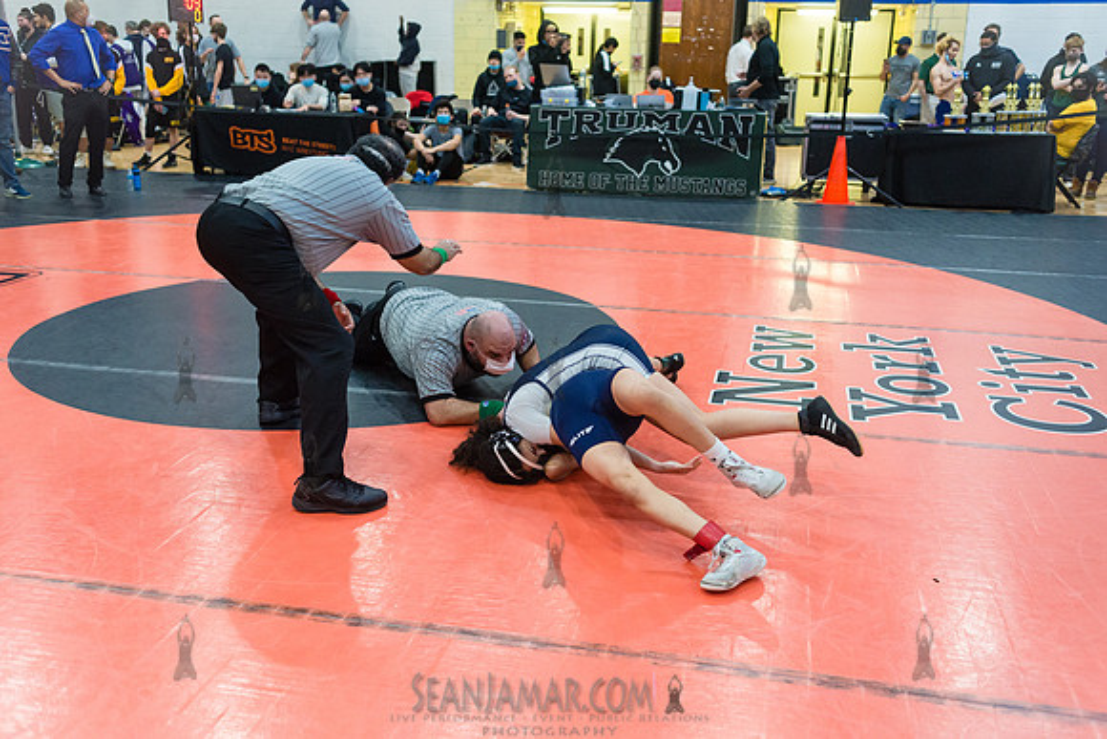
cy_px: 370
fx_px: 1076
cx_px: 554
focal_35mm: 35
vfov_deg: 37.9
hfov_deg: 54.4
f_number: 3.5
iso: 4000
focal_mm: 35
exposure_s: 1/400
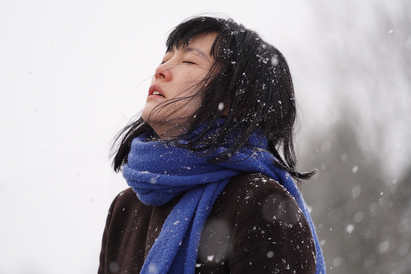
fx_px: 2158
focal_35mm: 189
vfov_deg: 7.3
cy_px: 137
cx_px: 206
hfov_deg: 10.9
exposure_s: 1/800
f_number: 4
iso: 800
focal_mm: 189
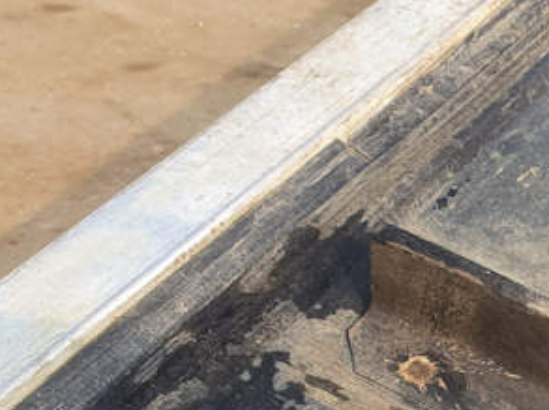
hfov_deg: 19.5
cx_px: 757
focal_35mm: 91
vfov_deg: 15.2
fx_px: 1441
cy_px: 584
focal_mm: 4.32
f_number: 2.4
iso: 50
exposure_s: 1/346
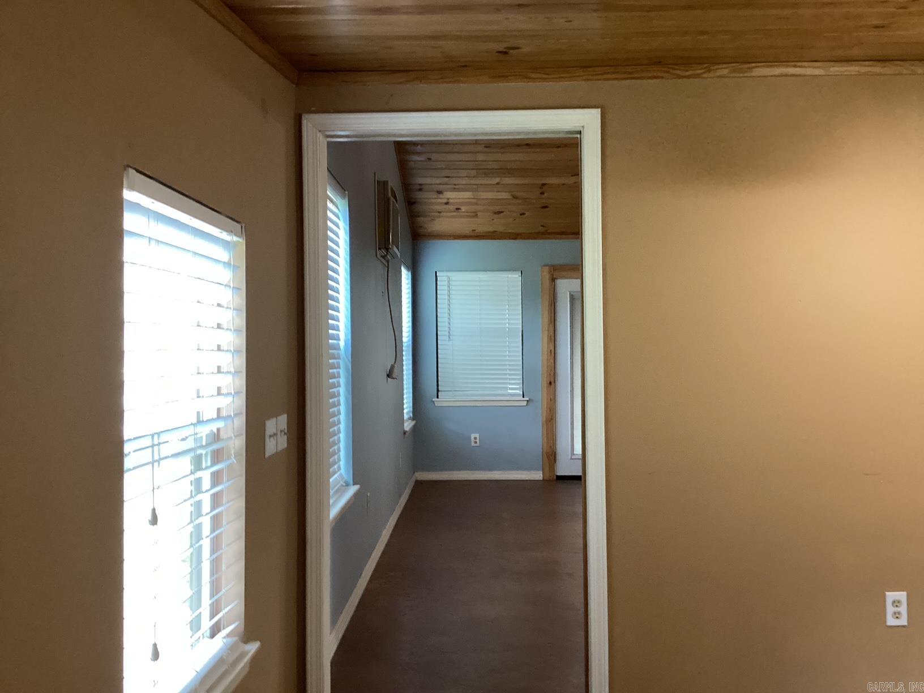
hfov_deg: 58.4
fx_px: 827
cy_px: 346
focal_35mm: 31
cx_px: 462
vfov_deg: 45.4
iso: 320
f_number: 2.4
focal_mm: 3.3
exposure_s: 1/33
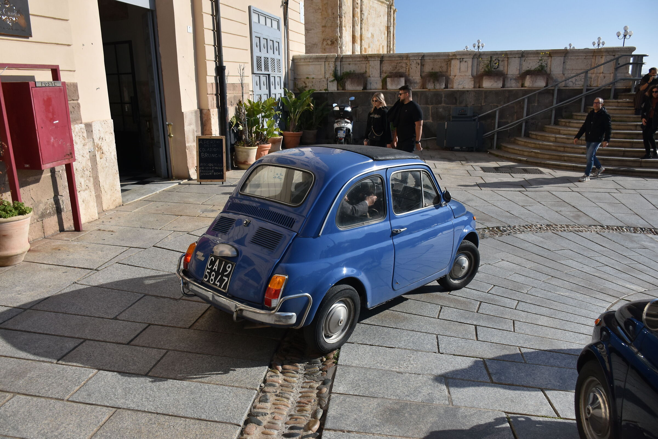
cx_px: 329
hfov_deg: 67.4
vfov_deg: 47.9
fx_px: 493
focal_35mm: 27
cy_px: 220
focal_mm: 18
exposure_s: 1/4000
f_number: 5
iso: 400
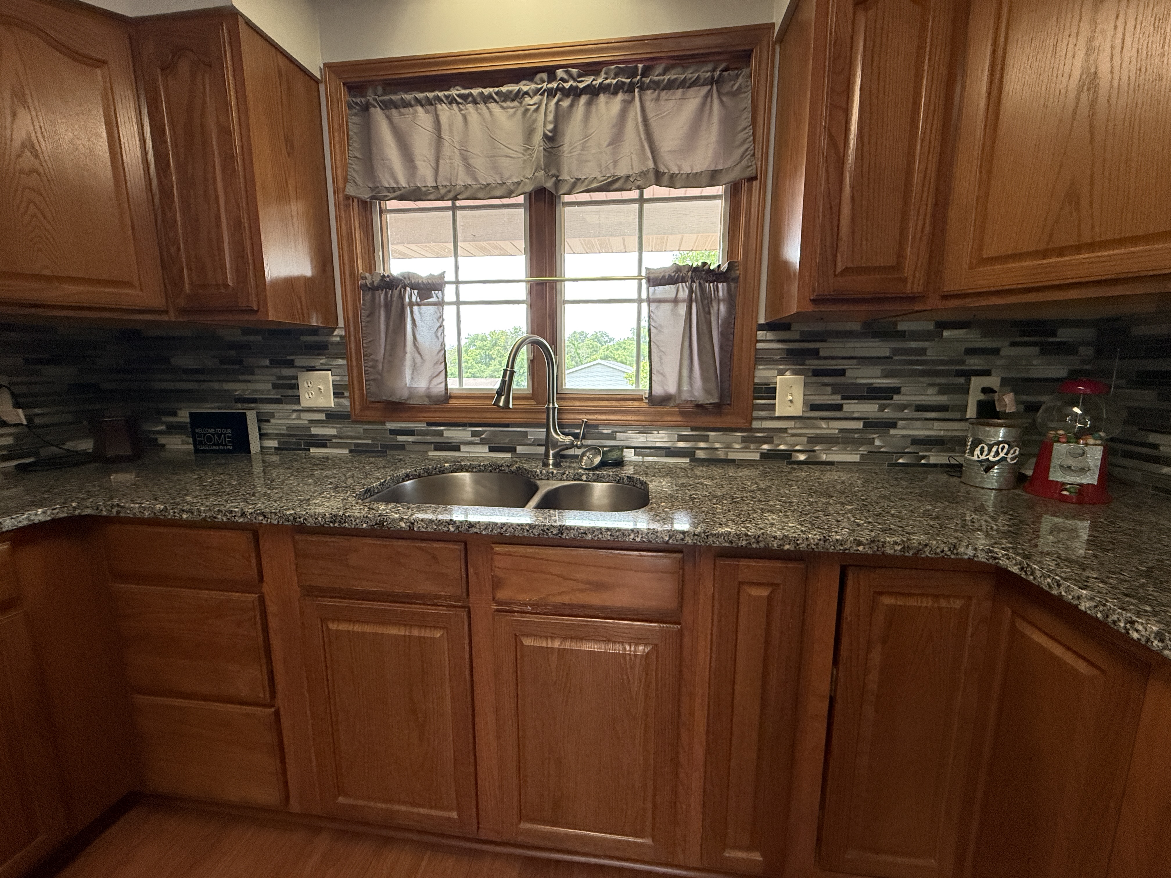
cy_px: 439
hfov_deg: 102.1
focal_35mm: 14
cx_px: 586
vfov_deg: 85.7
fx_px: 474
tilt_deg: -8.1
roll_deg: +0.0
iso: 250
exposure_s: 1/120
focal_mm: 2.22
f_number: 2.2
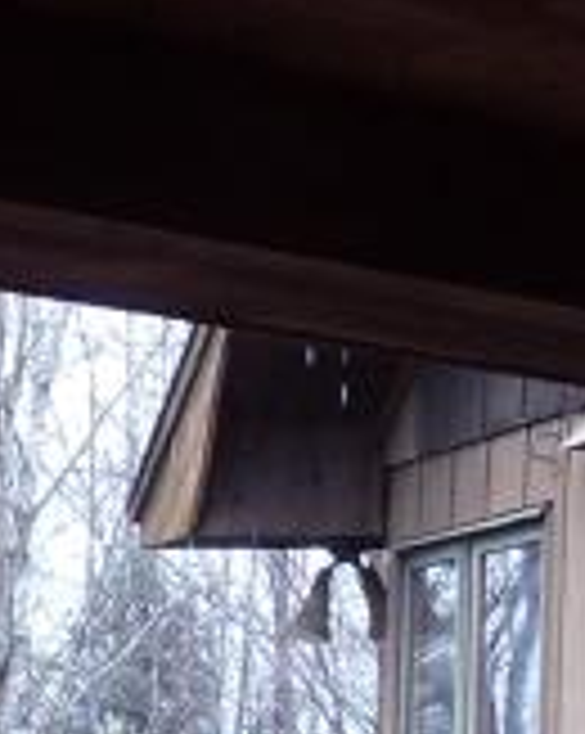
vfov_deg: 6.9
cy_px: 1495
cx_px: -594
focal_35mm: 270
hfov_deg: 5.6
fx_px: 5854
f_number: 3.5
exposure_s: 1/80
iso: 160
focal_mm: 6
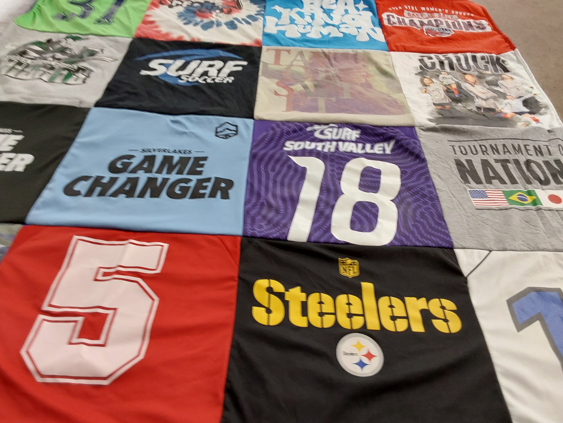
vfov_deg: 49.7
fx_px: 455
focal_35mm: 28
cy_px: 212
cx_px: 282
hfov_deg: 63.4
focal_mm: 2.91
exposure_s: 1/50
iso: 100
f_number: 1.9
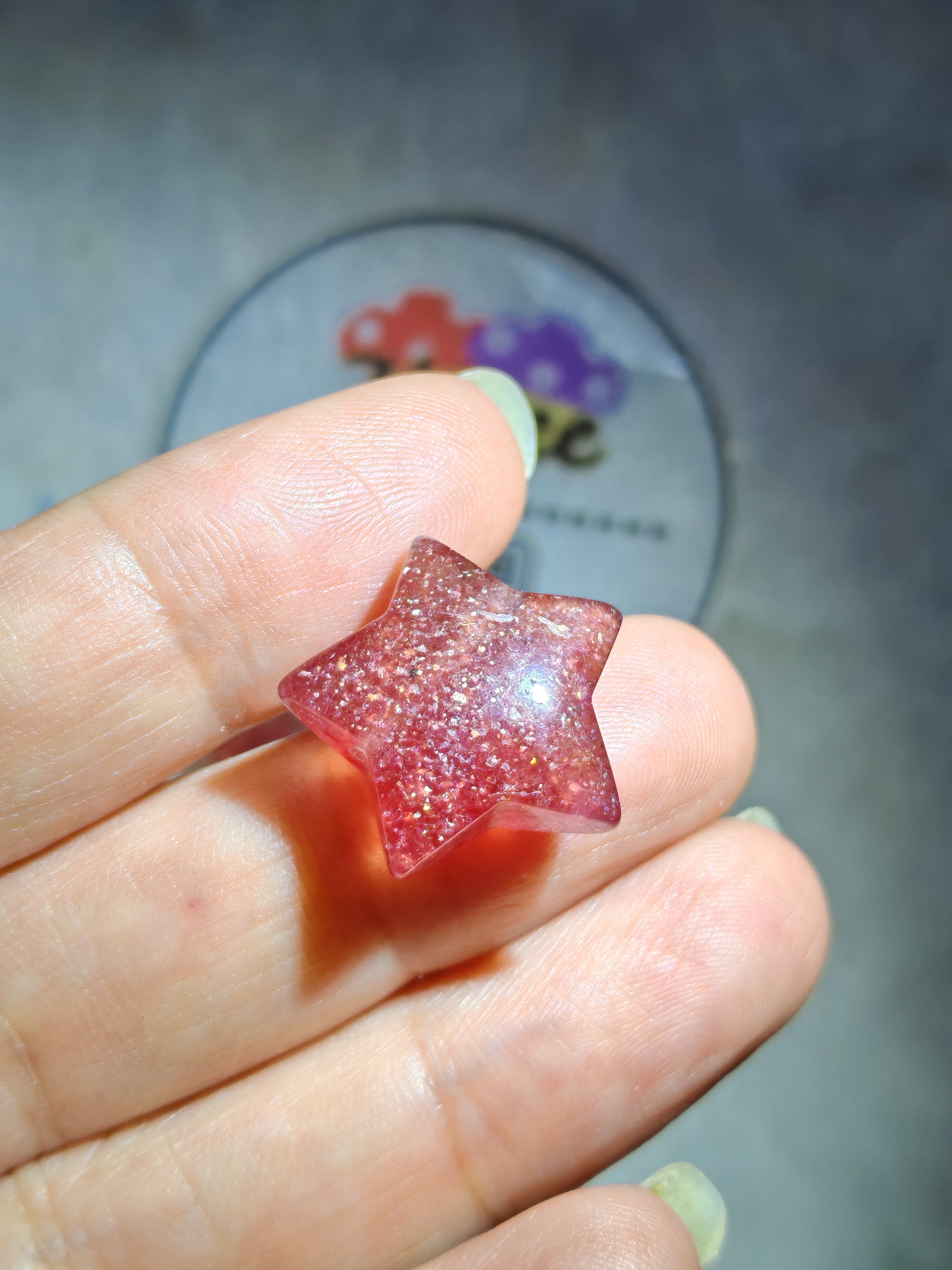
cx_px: 476
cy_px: 635
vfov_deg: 32.2
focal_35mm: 60
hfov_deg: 24.4
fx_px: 2200
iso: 80
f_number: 1.95
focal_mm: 5.52
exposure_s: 1/410
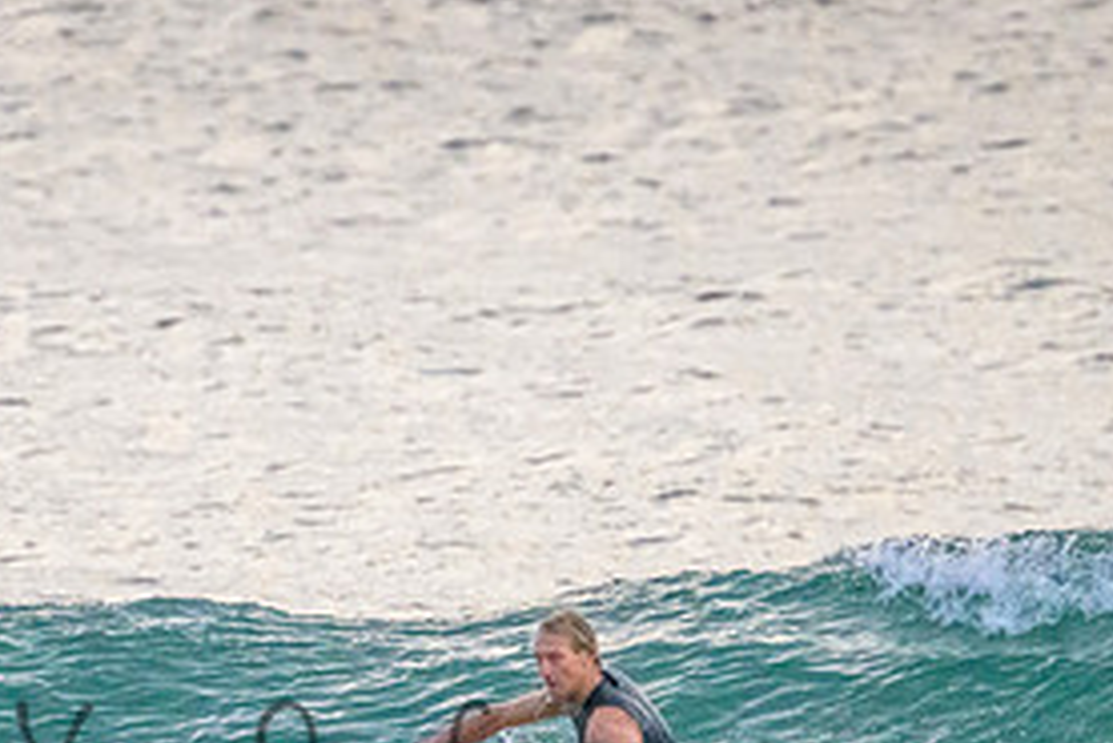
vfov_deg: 0.8
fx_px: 51810
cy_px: 729
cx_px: 430
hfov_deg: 1.2
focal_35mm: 1675
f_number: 11
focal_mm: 800
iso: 8000
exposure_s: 1/2000
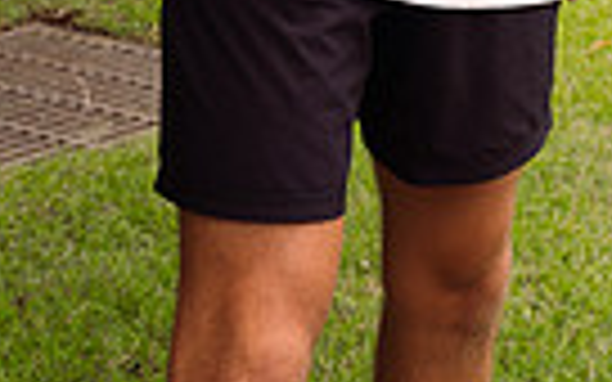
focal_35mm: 118
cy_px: -607
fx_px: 1968
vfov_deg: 9.5
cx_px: 567
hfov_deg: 17.4
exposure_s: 1/200
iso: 100
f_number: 7.1
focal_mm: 35
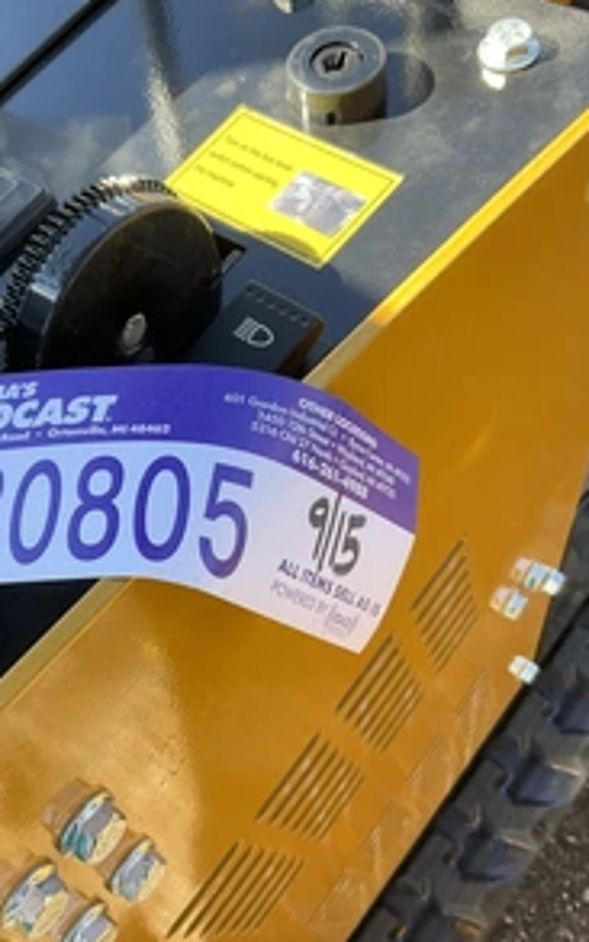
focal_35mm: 42
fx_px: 1079
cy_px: 473
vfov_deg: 47.2
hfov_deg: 30.0
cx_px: 142
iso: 20
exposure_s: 1/141
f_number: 1.8
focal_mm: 3
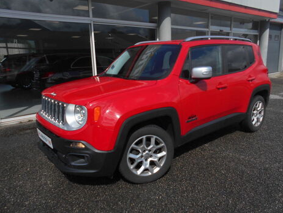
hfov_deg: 65.3
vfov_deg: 51.4
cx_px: 146
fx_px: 221
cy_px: 107
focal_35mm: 27
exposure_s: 1/1250
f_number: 3.2
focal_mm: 4.6
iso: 80
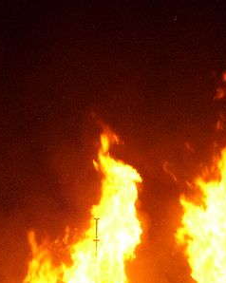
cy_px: 220
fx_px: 1791
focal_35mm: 214
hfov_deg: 7.2
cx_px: 63
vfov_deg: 9.0
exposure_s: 1/60
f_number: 4.6
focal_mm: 16.8
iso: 160
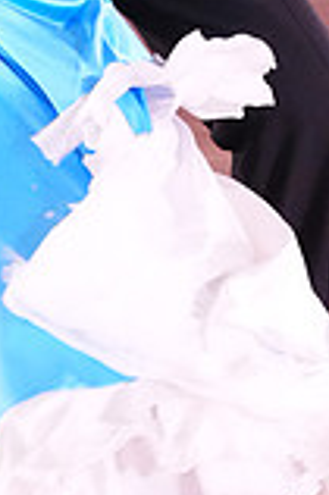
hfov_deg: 7.2
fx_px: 2624
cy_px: -169
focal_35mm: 191
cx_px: 33
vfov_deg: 10.5
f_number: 7.1
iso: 8000
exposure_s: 1/320
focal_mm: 35
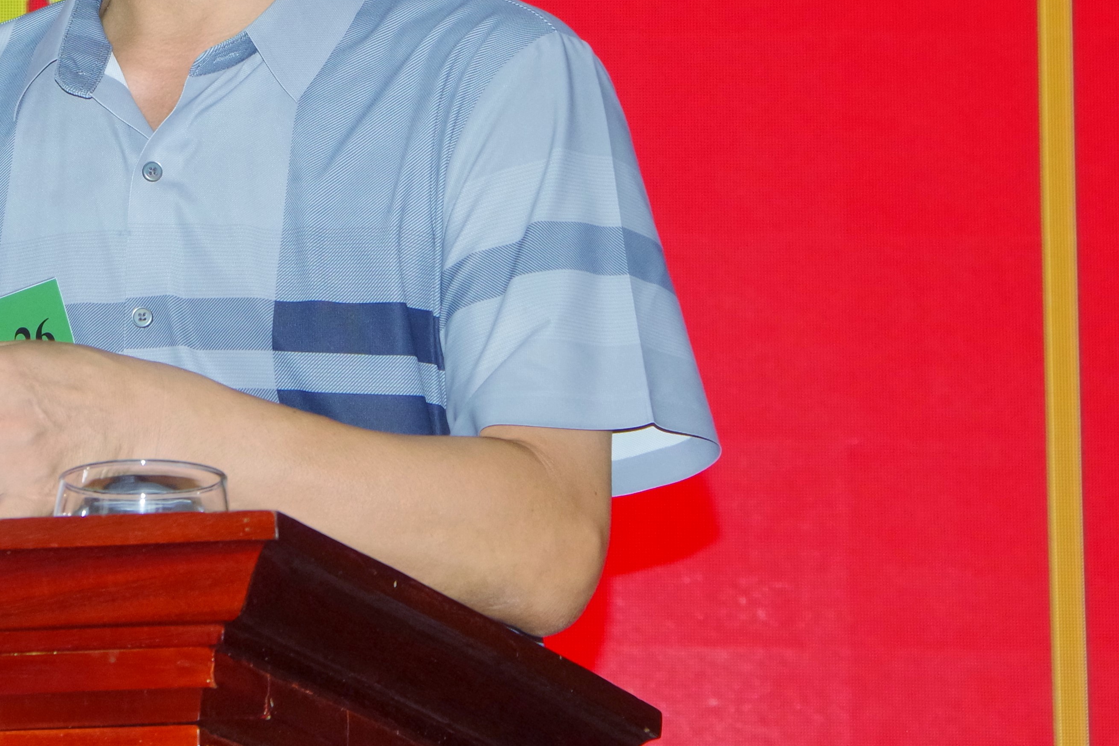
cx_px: 140
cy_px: -47
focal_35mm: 234
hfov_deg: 8.8
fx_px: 7274
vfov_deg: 5.9
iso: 1600
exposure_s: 1/100
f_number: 8
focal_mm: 68
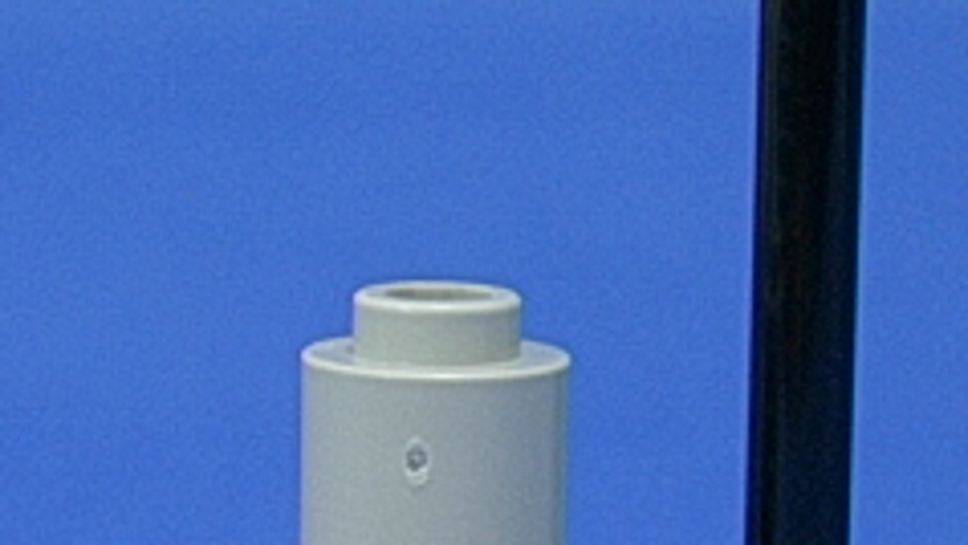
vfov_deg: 6.2
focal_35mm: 196
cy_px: 403
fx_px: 5032
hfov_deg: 11.0
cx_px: 431
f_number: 3.6
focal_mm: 10.2
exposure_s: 1/19.5
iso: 70
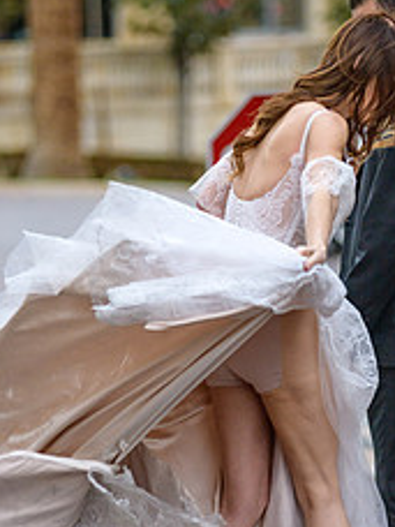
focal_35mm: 294
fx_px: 4473
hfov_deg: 5.1
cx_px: 291
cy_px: 372
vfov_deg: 6.7
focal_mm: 155
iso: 250
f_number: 2.8
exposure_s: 1/3200
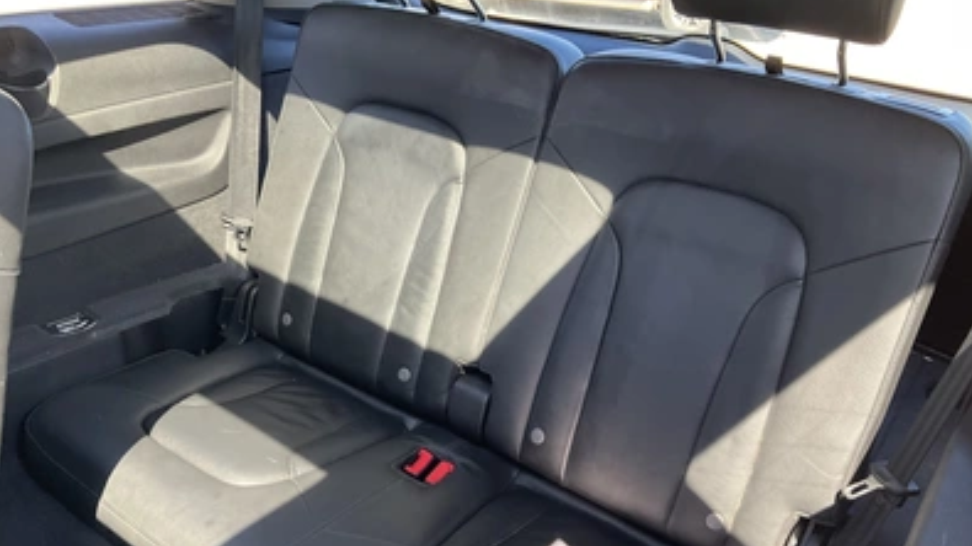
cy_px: 339
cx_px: 490
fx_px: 825
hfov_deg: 61.0
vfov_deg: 36.5
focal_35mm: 32
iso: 80
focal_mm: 3
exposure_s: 1/60
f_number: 1.8
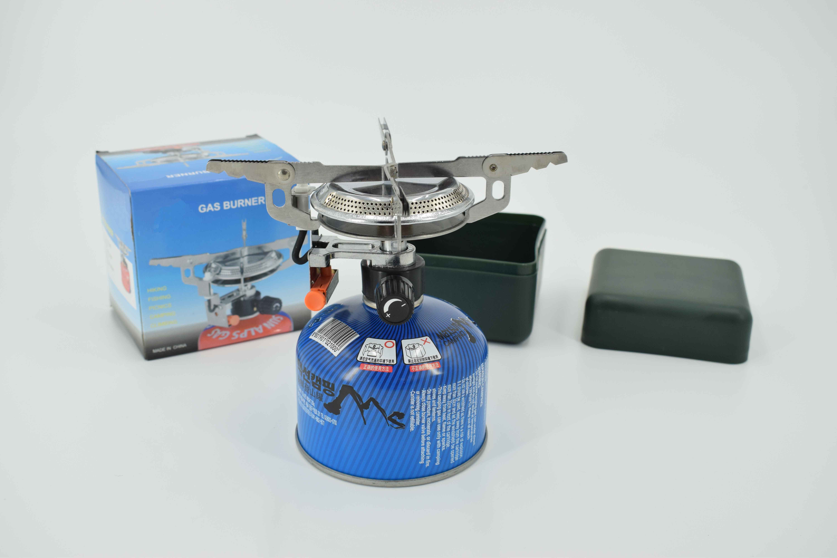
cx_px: 418
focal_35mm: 42
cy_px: 279
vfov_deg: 31.9
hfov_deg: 46.4
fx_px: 976
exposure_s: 1/200
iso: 400
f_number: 8
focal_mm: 28
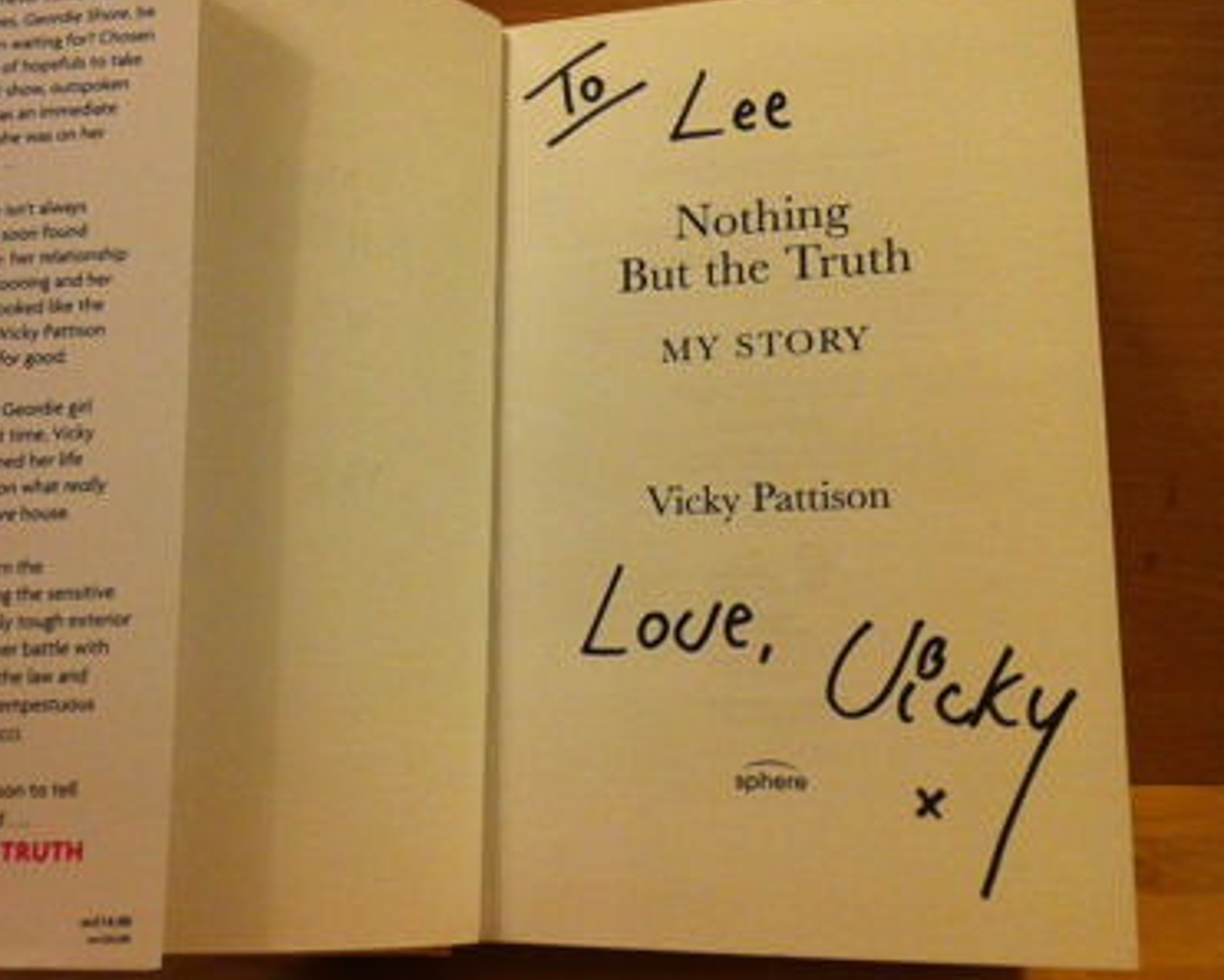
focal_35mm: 46
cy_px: 467
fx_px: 1667
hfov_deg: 40.0
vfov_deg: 32.8
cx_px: 459
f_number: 2.8
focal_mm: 3.85
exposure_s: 1/17
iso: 160
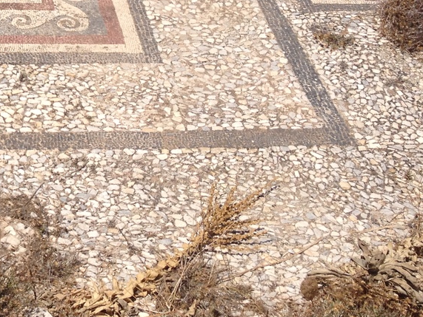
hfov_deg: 18.8
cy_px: -31
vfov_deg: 14.7
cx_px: -103
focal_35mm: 98
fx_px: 1198
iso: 50
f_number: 2.4
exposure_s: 1/3247
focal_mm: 4.28
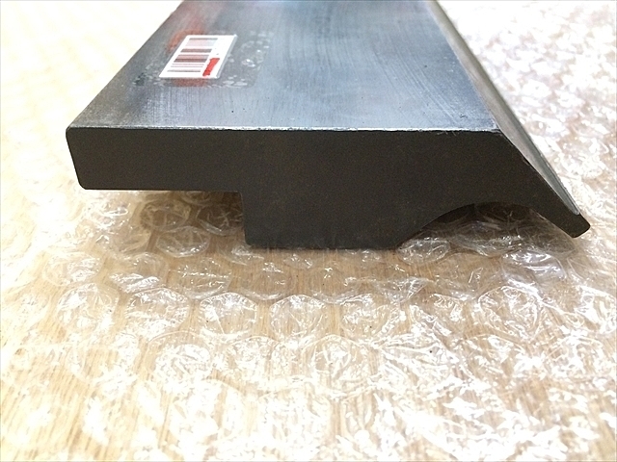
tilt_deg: -35.0
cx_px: 308
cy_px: 231
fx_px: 517
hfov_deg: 61.7
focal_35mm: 29
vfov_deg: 48.2
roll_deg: +2.4
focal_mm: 4.15
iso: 250
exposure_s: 1/30
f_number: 2.2
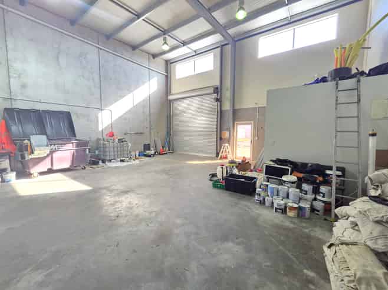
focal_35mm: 13
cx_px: 194
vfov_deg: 89.9
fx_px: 146
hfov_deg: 106.2
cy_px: 145
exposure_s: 1/50
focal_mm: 2.2
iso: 500
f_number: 2.2
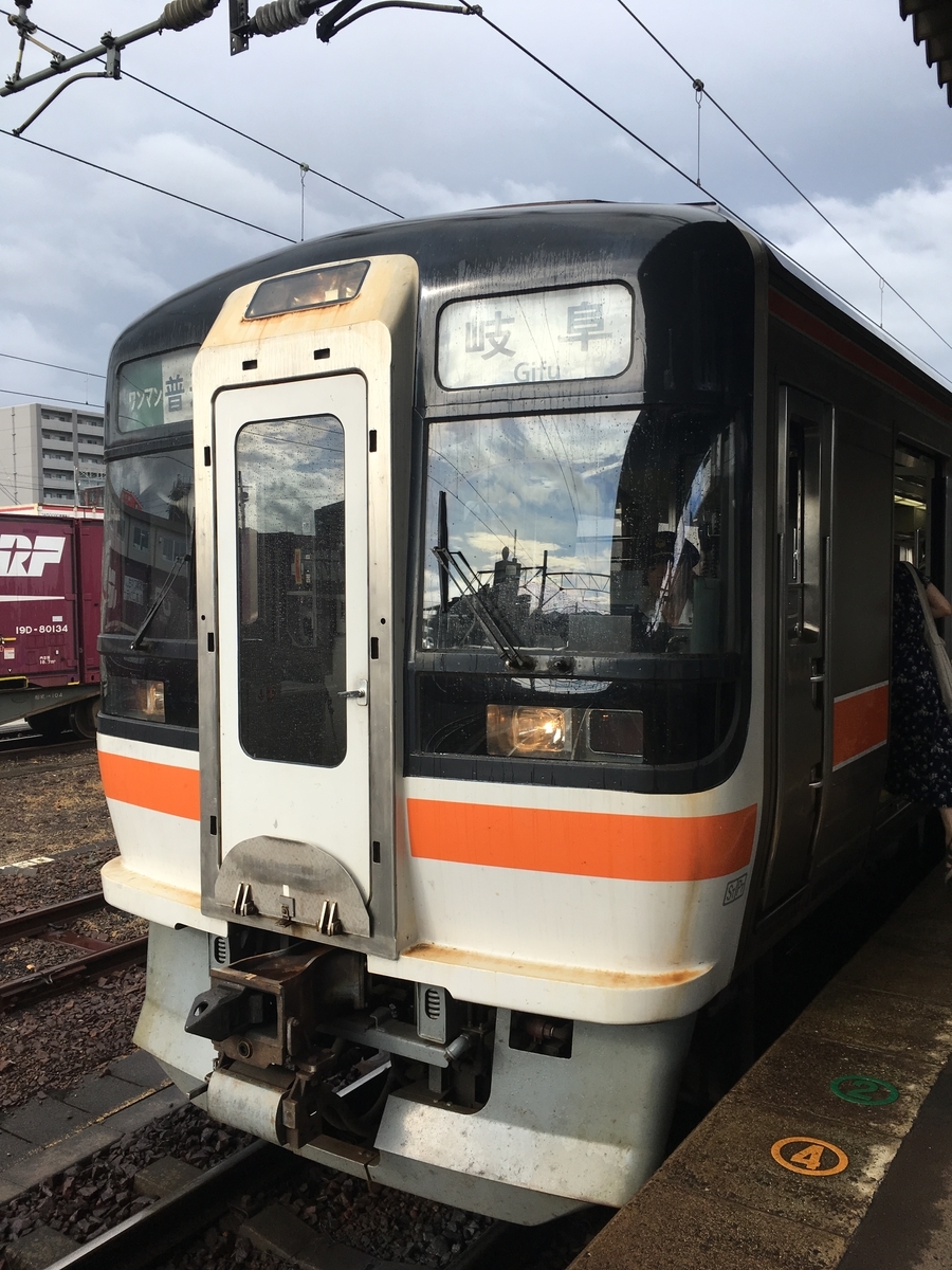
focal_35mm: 29
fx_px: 1063
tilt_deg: -3.1
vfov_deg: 61.7
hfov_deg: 48.2
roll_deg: +0.7
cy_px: 635
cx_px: 476
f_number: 2.2
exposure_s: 1/437
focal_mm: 4.15
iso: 25
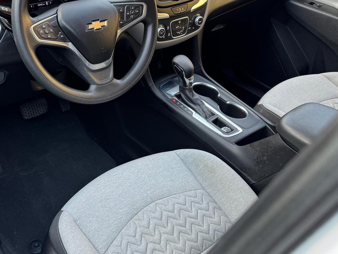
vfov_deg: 38.5
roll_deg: -4.2
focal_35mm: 37
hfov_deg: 49.0
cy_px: 97
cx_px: 105
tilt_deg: -34.9
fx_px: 361
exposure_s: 1/121
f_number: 1.78
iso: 80
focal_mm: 6.76
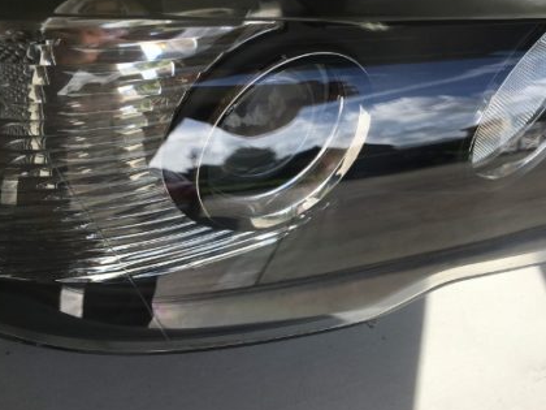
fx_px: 599
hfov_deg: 48.5
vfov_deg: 37.7
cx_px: 342
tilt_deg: -57.1
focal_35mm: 38
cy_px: 228
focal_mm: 4.15
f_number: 2.2
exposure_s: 1/1148
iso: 25
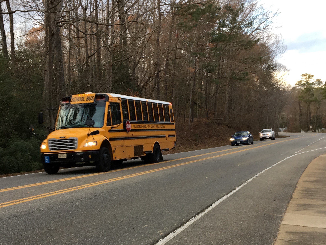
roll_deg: +1.2
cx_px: 163
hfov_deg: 61.7
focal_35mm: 29
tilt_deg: -3.8
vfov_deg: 48.2
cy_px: 122
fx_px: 273
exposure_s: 1/120
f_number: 2.2
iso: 40
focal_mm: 4.15
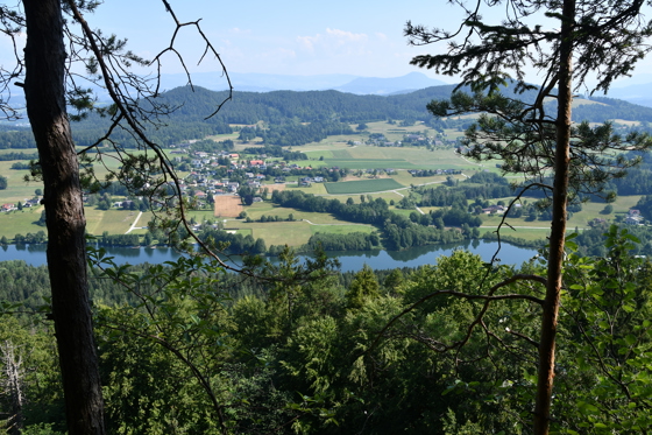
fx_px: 597
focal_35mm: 33
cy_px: 218
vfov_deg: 39.9
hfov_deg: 57.2
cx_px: 326
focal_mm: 22
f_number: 8
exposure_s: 1/250
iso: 140
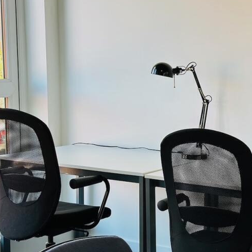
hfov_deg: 19.3
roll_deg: -0.8
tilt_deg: -9.4
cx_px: 238
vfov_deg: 19.7
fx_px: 725
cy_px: 157
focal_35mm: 88
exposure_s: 1/136
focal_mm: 6.86
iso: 50
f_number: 1.78
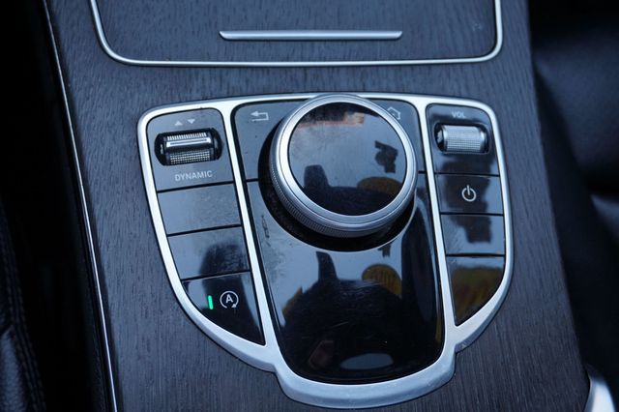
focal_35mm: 39
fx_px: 670
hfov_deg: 49.6
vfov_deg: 34.2
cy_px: 206
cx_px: 310
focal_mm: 26
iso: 160
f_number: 4.5
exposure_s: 1/60
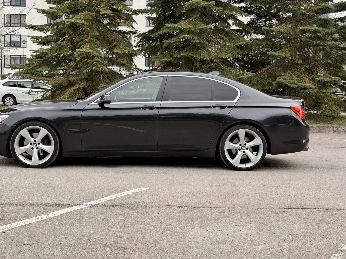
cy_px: 109
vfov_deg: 25.2
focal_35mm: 58
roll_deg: -0.7
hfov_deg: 33.2
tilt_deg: -1.8
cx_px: 152
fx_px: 580
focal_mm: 6.76
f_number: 1.78
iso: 80
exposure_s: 1/726
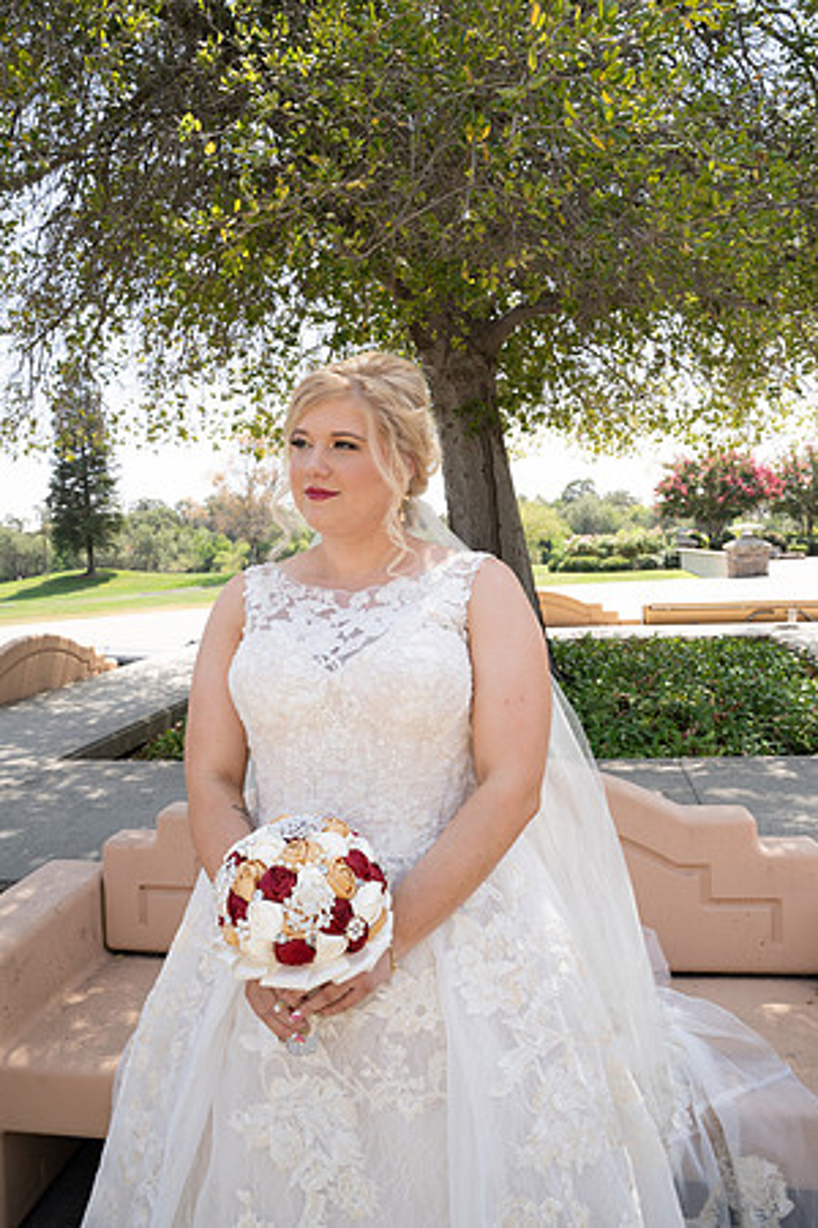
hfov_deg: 51.3
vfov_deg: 71.5
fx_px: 852
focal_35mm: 25
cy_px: 614
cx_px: 409
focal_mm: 25
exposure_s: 1/200
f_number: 10
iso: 500
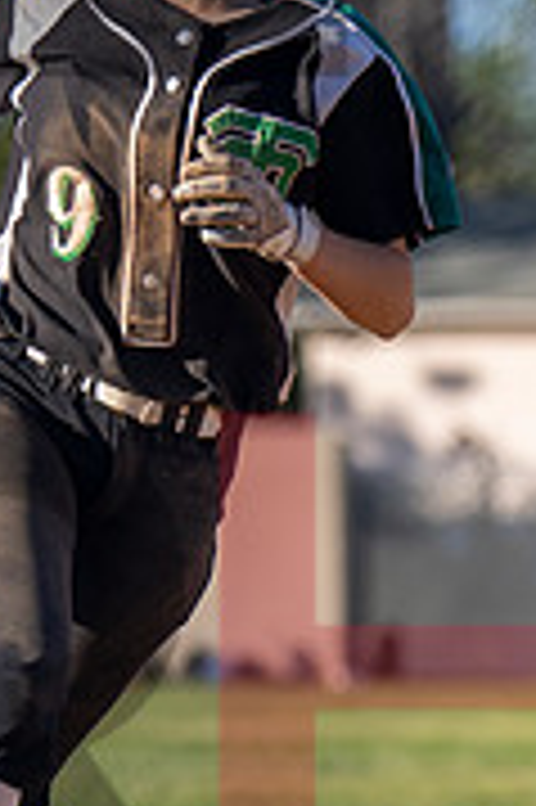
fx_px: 10337
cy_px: 530
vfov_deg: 4.5
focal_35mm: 462
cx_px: -13
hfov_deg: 3.0
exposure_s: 1/2500
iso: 200
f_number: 2.8
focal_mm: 108
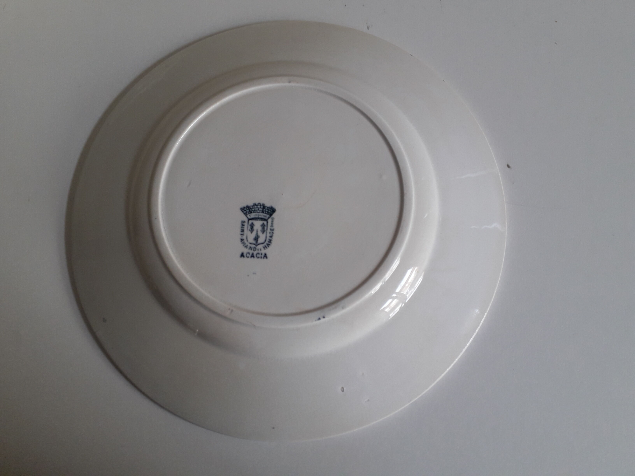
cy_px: 238
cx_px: 318
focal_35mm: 27
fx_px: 495
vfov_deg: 51.4
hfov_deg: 65.3
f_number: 1.9
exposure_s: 1/100
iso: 64
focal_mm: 3.6
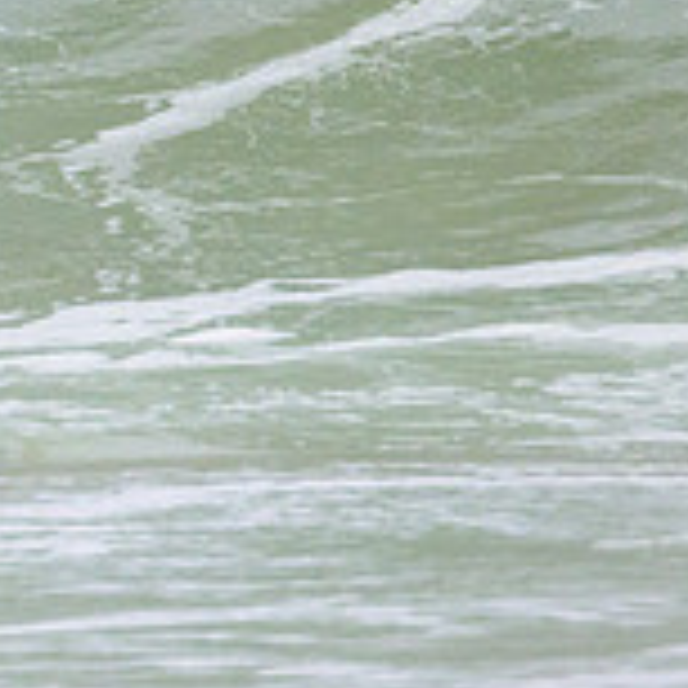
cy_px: -2
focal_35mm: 2586
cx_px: -508
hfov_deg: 0.7
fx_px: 58149
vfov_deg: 0.7
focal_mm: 800
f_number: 11
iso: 2500
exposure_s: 1/2000
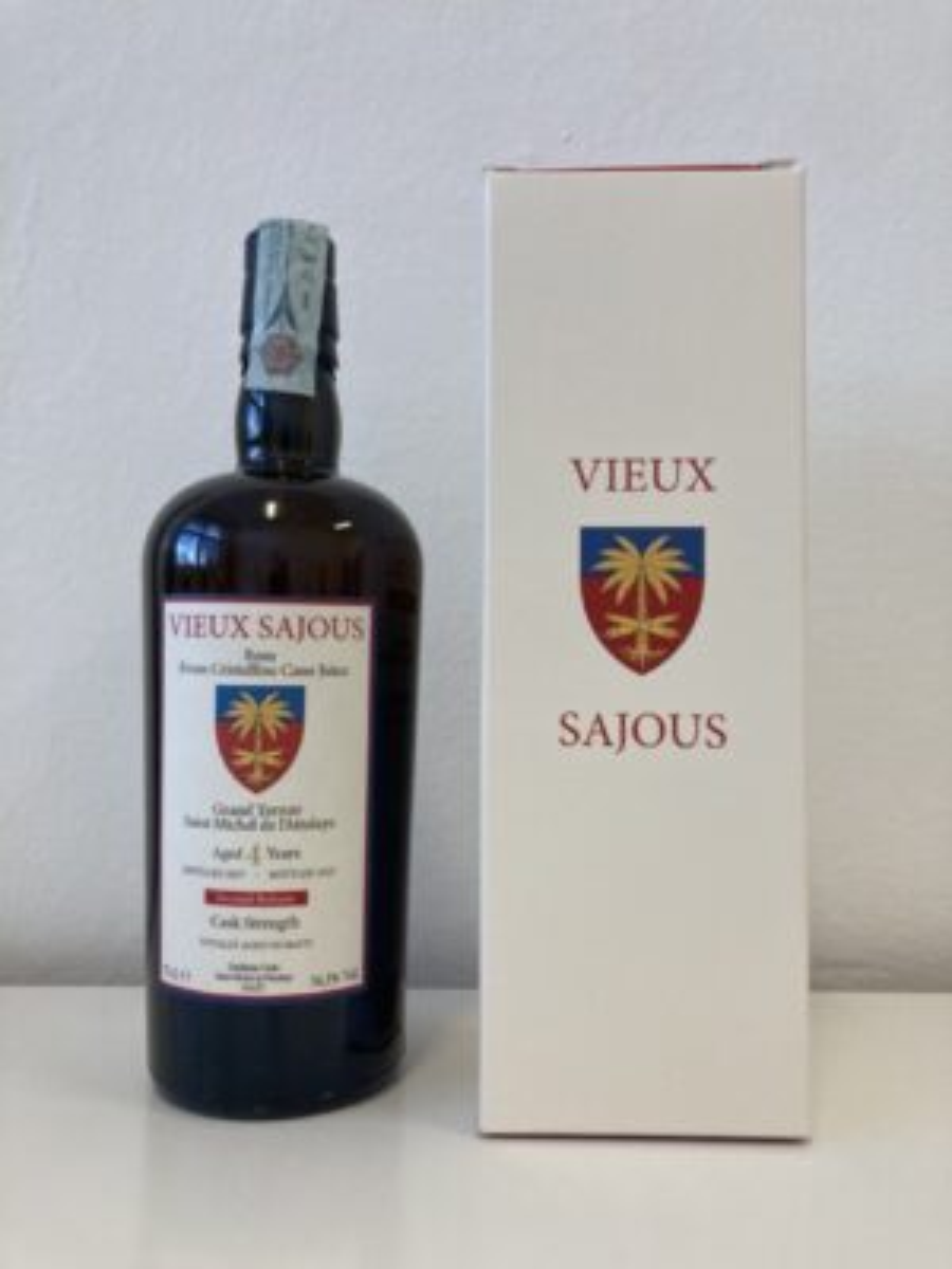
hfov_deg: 49.7
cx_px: 476
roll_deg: -0.2
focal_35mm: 28
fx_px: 1027
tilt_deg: +3.3
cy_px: 634
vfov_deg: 63.4
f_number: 1.8
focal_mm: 3.99
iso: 80
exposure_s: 1/100
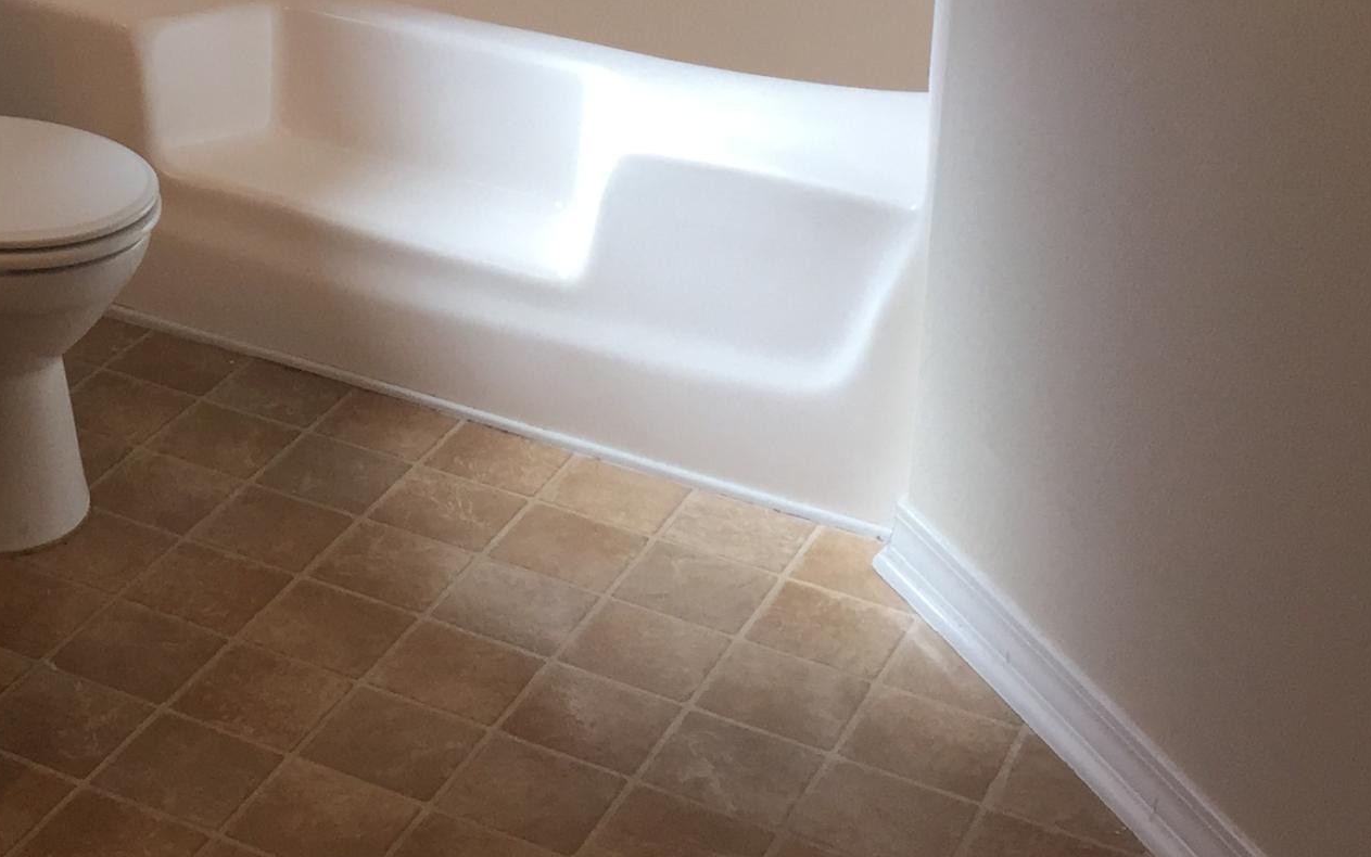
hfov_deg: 27.2
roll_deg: -0.9
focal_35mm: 73
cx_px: 139
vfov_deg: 16.8
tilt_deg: -14.9
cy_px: -257
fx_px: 2728
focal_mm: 4.15
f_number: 2.2
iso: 50
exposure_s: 1/120
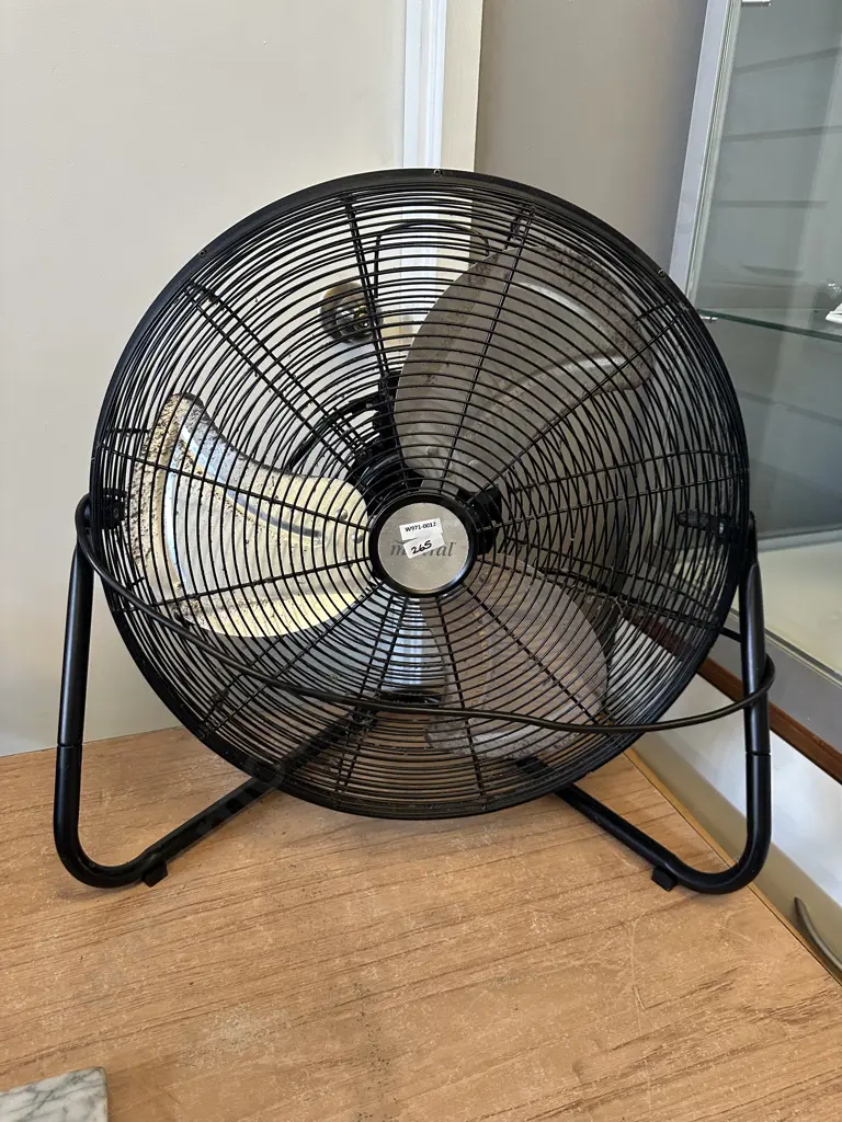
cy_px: 561
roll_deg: -2.5
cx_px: 421
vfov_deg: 71.6
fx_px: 778
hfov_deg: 56.8
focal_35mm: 24
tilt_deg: -22.5
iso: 250
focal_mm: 6.86
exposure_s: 1/50
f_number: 1.78
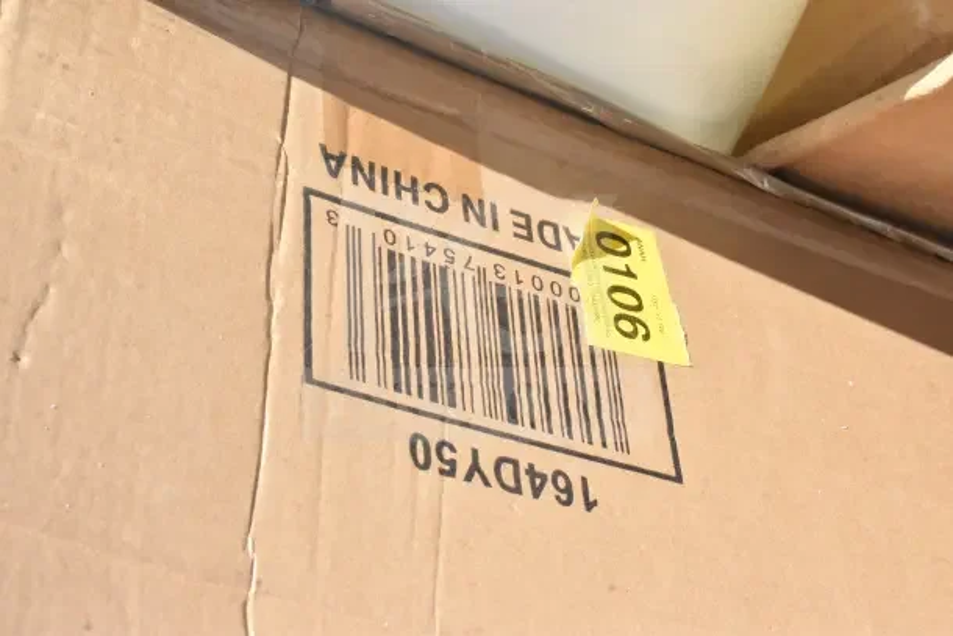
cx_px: 476
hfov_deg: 29.9
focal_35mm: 68
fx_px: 1787
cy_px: 318
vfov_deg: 20.2
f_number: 20
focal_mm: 45
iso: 6400
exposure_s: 1/1600
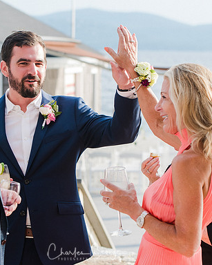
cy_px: 133
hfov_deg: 10.4
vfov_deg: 12.9
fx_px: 1169
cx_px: 80
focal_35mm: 149
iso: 200
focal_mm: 70
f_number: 4
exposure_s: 1/400
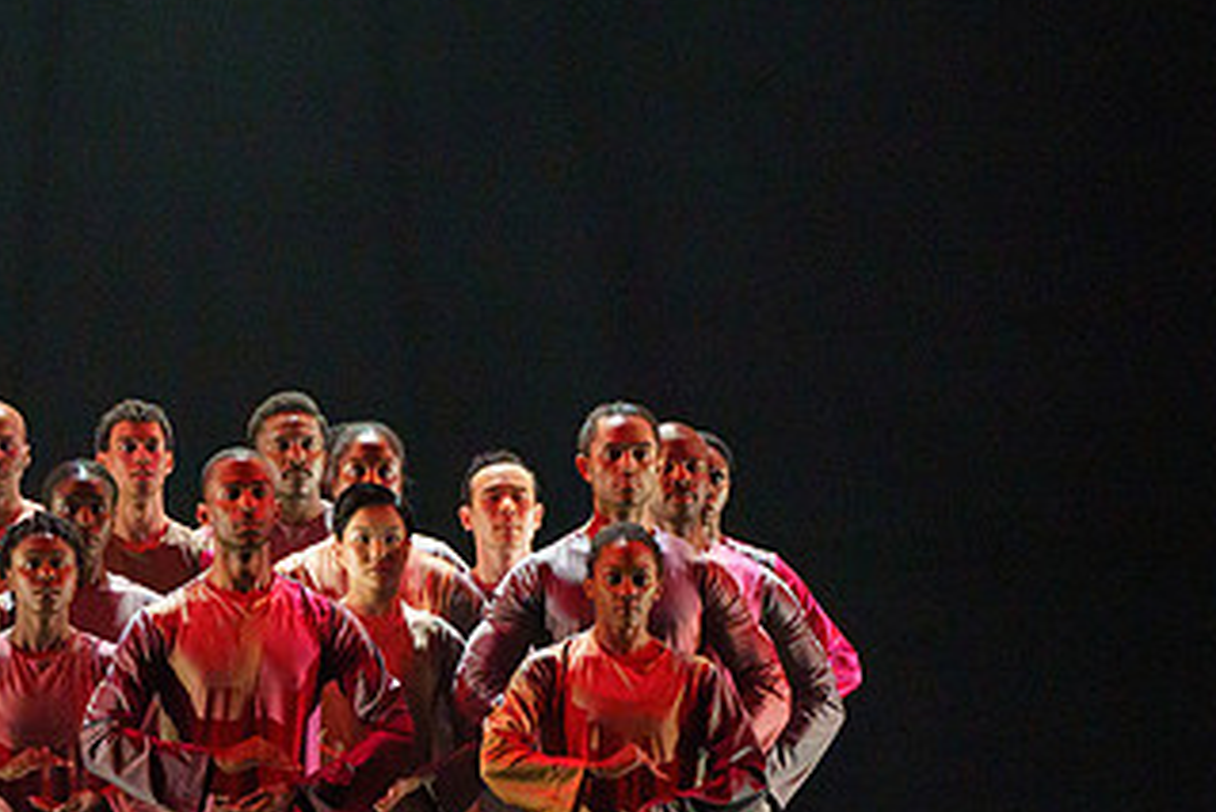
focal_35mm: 479
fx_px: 16186
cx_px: 200
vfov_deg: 2.9
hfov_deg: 4.3
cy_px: 465
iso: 5000
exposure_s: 1/250
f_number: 5.6
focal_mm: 218
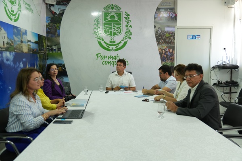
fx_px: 222
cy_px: 80
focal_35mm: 33
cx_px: 121
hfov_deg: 57.2
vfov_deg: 40.0
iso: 400
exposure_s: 1/80
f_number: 2.8
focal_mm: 22
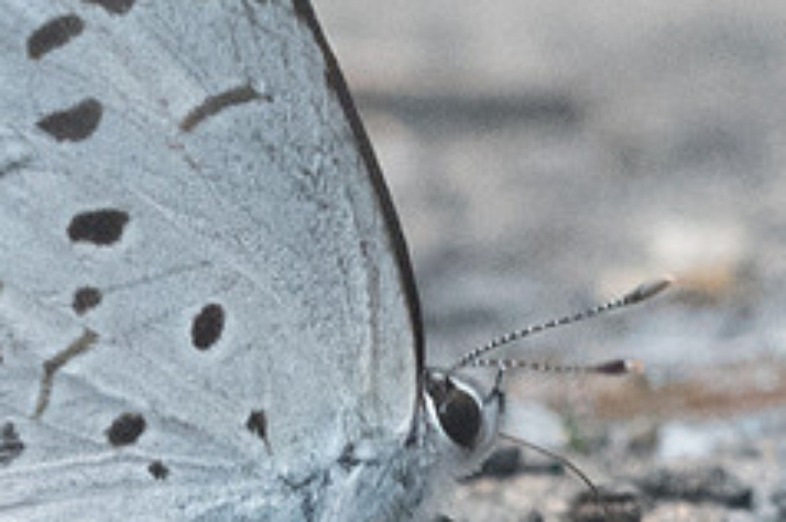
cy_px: 225
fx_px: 42604
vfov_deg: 0.7
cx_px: 84
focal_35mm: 1954
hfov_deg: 1.1
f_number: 7.1
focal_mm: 150
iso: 1000
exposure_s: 1/320
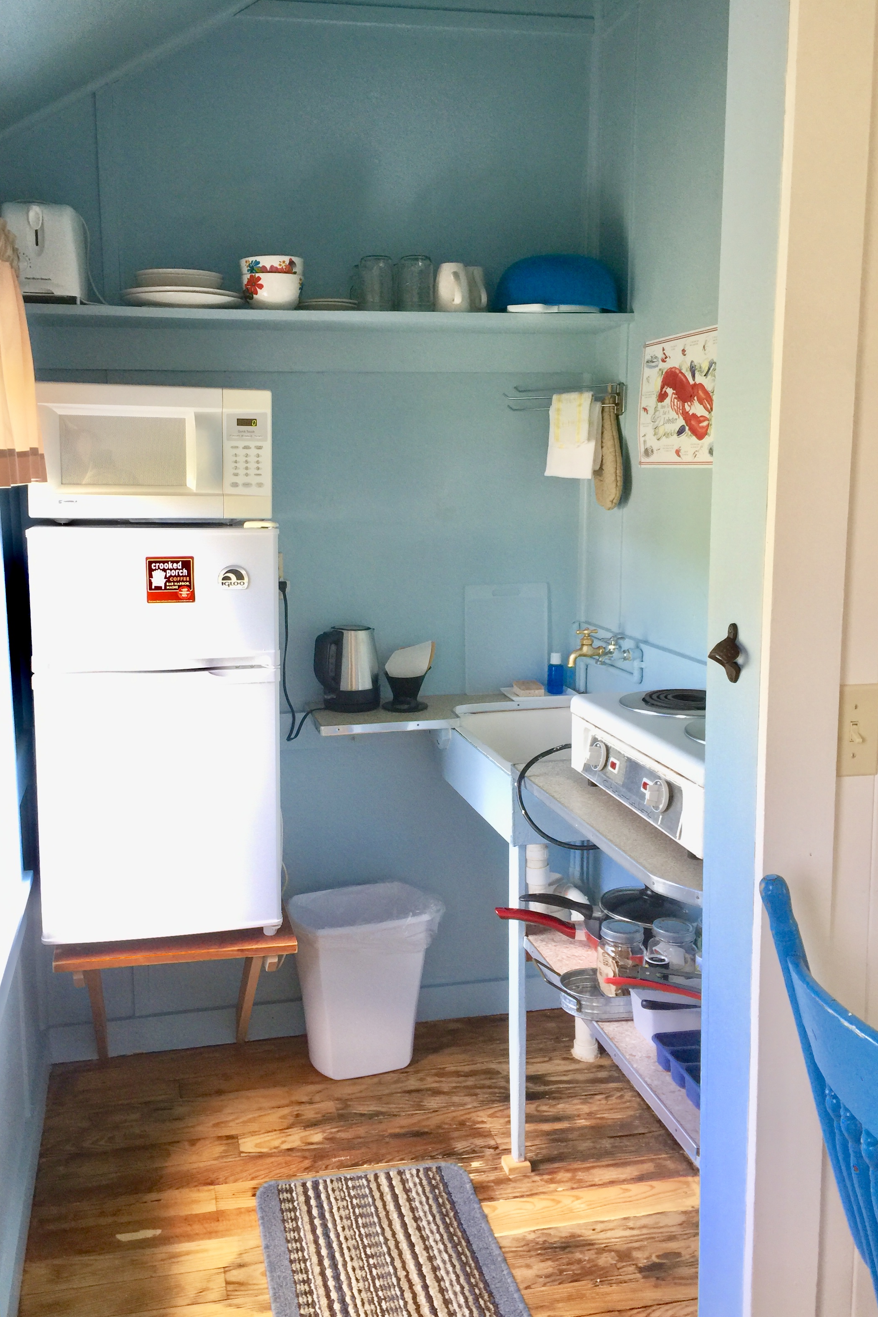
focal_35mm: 31
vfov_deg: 60.3
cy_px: 668
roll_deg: +0.0
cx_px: 376
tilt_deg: -8.3
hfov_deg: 42.2
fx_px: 1134
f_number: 2.2
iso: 40
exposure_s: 1/30
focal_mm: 4.15
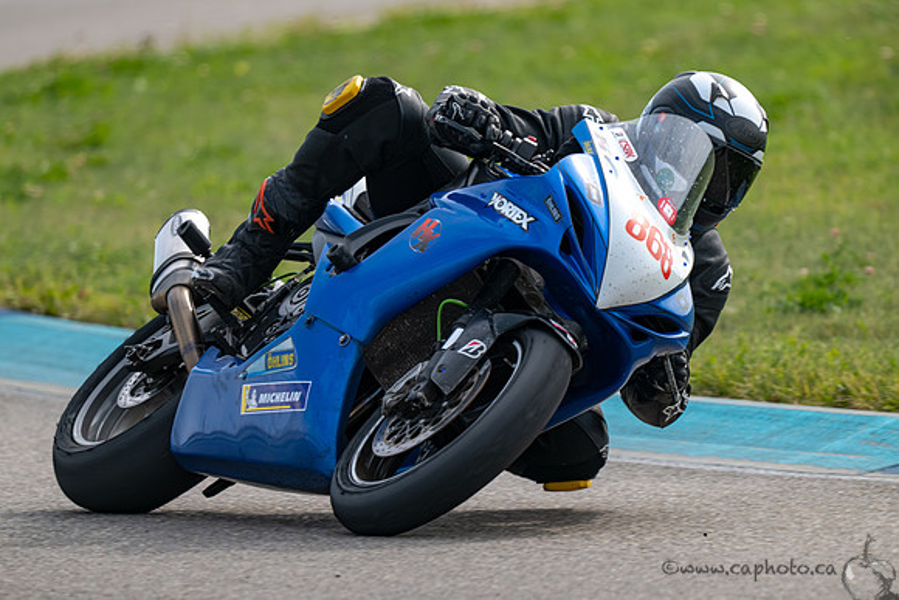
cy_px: 334
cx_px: 398
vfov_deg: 2.1
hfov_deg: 3.1
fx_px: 16689
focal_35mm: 668
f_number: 6.3
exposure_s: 1/1250
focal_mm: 600
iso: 400
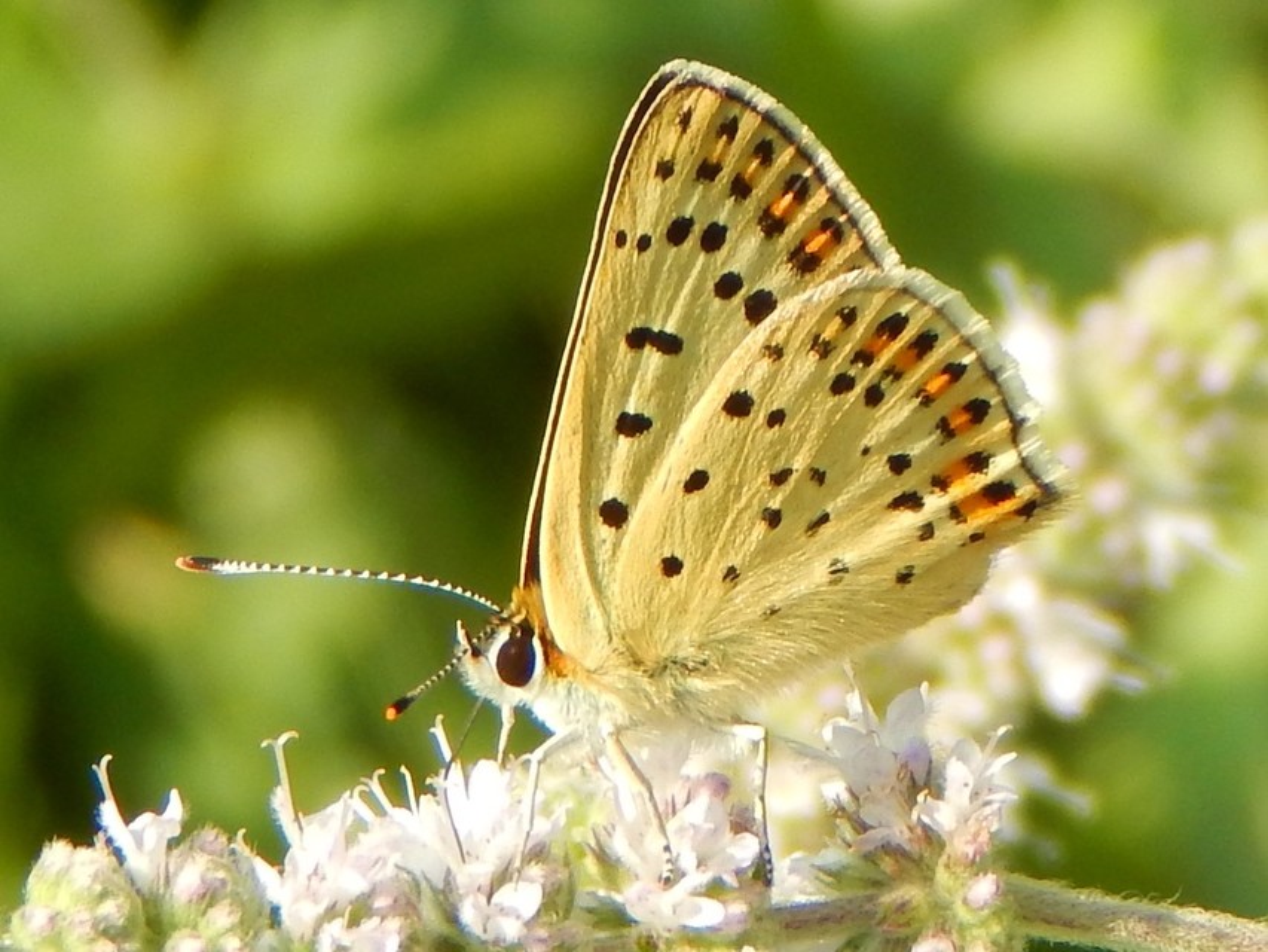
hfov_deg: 7.9
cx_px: 634
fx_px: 9159
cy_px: 476
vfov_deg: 5.9
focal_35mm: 250
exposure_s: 1/200
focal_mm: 44.9
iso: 125
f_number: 5.6
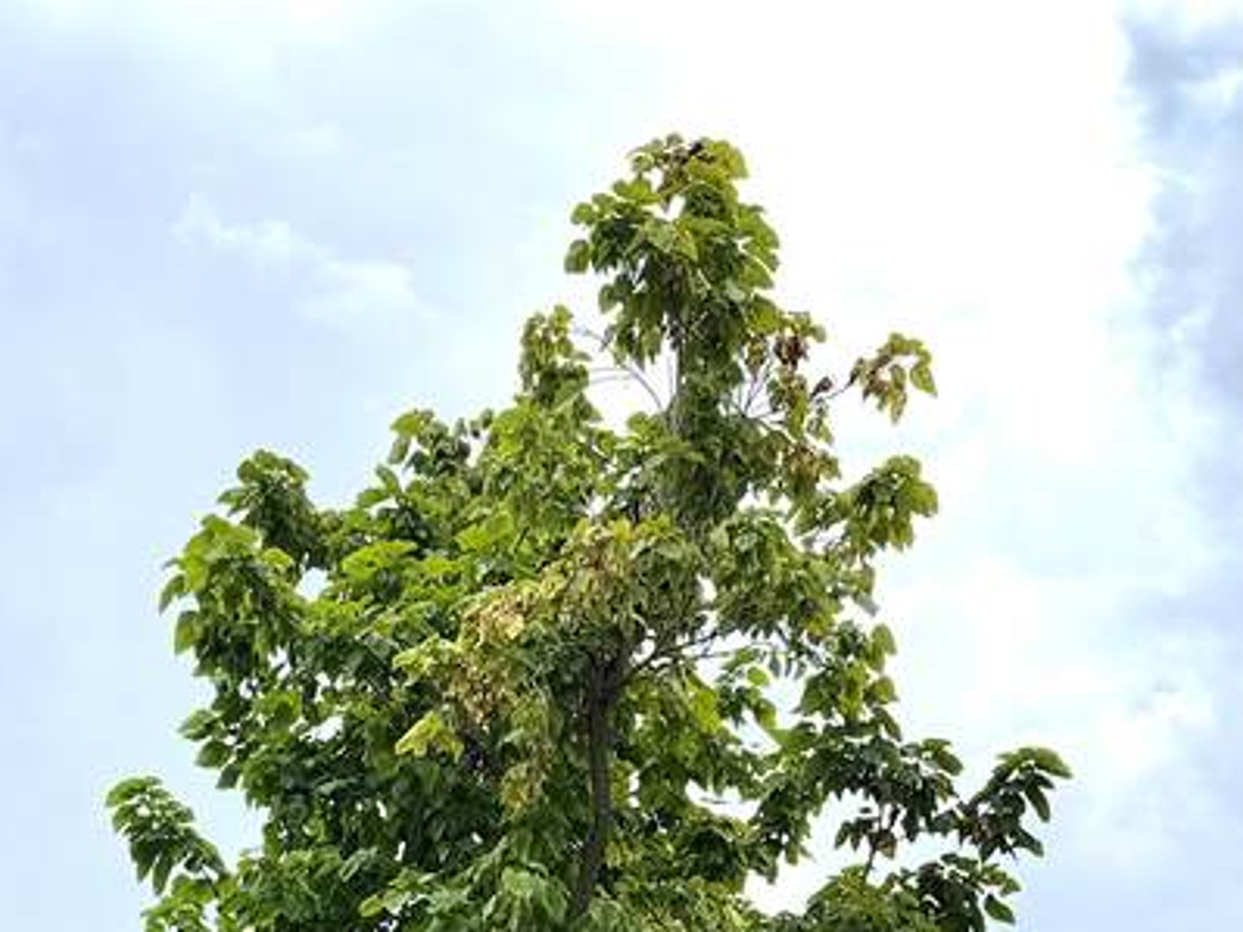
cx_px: 389
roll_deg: -1.1
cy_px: 1440
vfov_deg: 17.1
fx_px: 2764
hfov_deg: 25.2
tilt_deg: +5.2
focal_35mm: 77
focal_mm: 6.76
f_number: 1.78
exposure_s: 1/6173
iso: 80
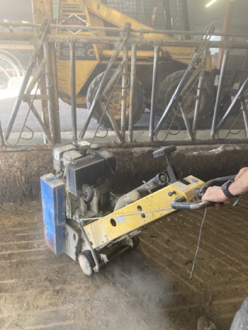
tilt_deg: -20.9
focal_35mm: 28
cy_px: 165
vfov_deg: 63.4
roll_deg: -1.7
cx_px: 124
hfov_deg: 49.7
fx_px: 267
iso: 100
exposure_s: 1/50
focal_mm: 3.99
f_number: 1.8
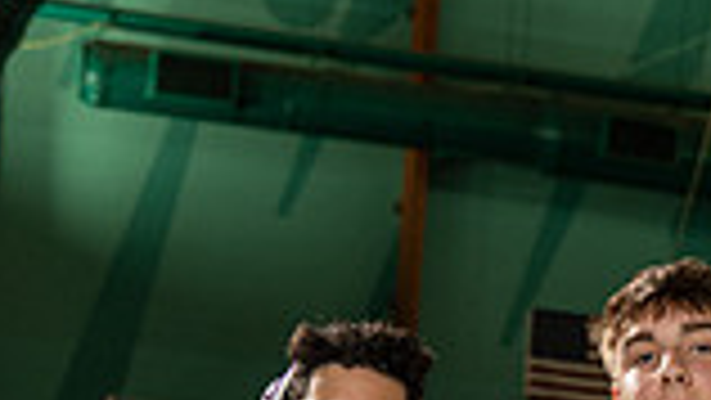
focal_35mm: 134
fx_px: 2527
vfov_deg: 8.3
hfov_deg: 15.9
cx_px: 558
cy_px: 989
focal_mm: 45
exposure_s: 1/250
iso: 500
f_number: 4
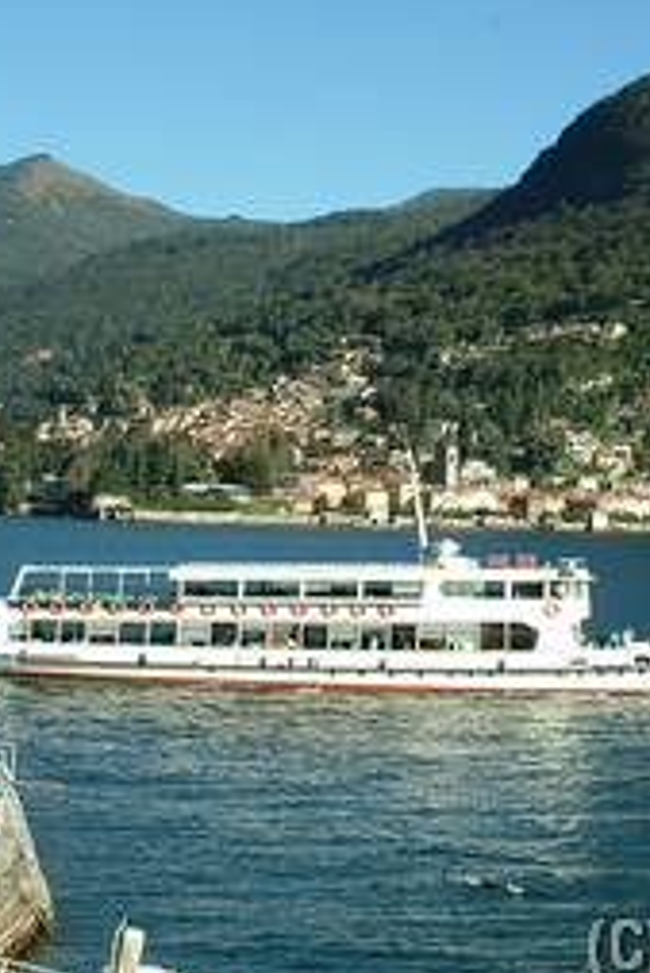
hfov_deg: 17.5
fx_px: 2109
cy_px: 398
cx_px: 419
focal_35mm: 78
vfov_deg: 25.9
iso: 100
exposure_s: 1/250
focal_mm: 28
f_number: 6.7
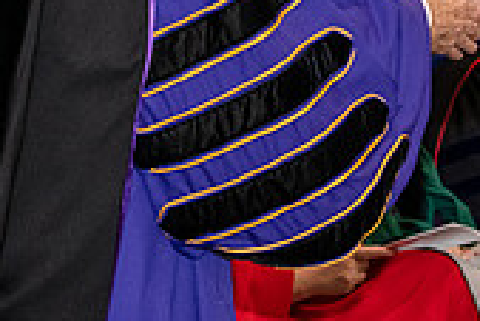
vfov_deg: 5.7
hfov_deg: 8.5
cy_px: -101
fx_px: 3203
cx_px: 500
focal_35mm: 240
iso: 2500
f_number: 5
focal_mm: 70
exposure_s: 1/200
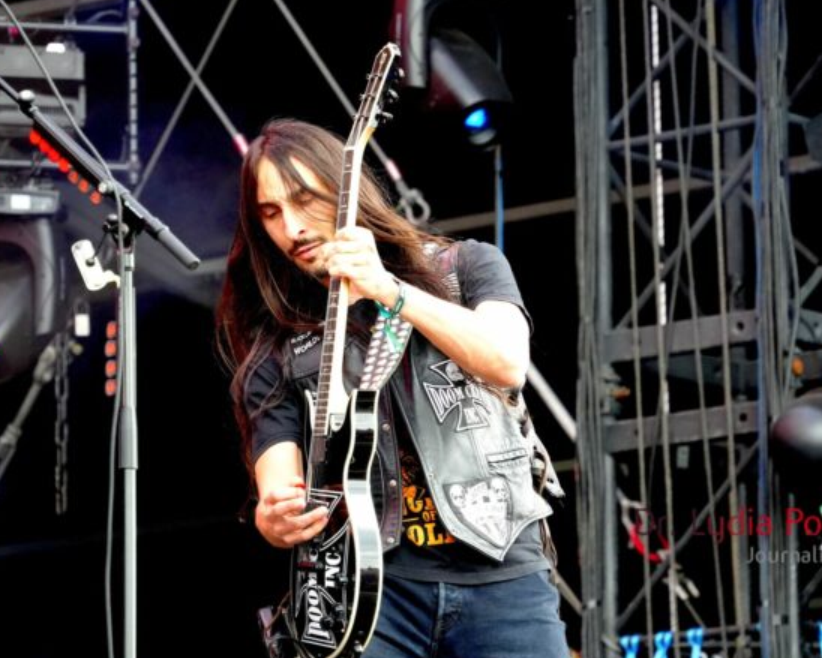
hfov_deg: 8.1
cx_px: 510
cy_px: 295
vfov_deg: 6.5
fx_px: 5809
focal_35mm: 239
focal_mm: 121
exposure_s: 1/200
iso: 3200
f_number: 5.6
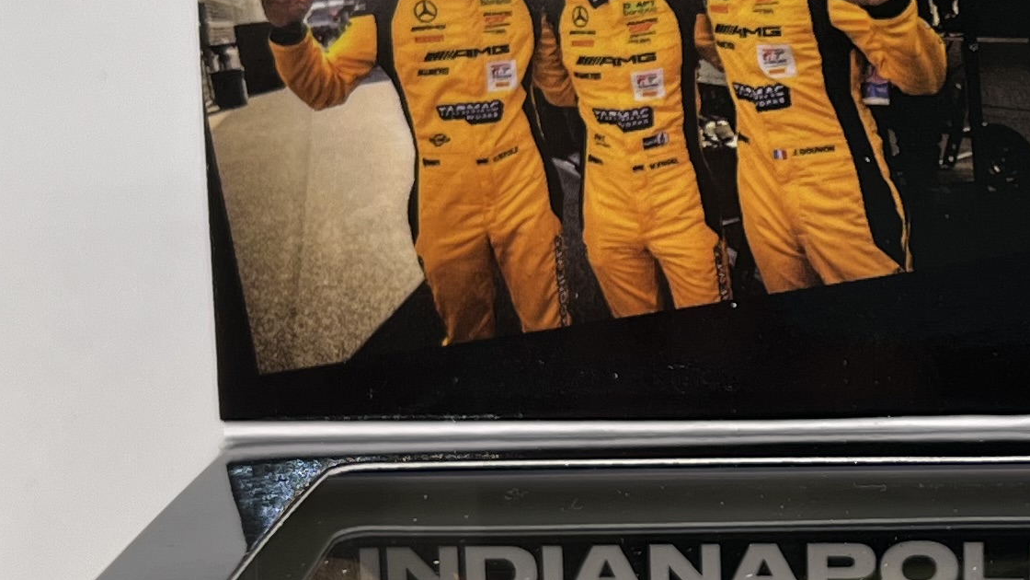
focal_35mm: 102
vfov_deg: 11.9
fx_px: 2786
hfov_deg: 20.5
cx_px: 932
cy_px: 310
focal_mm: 5.7
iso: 50
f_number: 1.5
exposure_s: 1/366
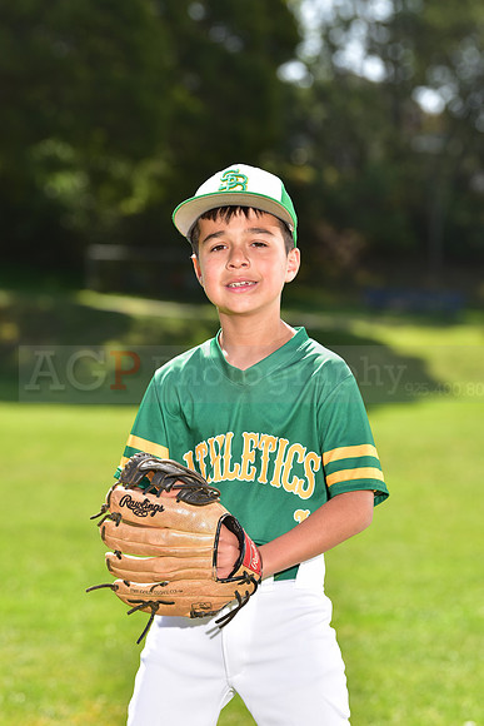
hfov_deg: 10.2
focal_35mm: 135
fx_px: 2721
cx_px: 242
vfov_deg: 15.2
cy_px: 363
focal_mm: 135
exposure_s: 1/250
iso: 100
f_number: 5
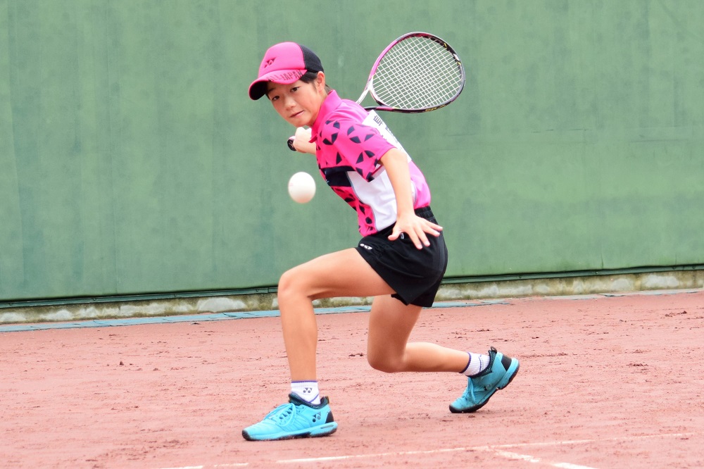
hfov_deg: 18.9
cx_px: 352
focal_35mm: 108
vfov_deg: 12.7
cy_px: 234
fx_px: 2111
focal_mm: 72
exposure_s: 1/1250
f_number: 4.5
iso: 500
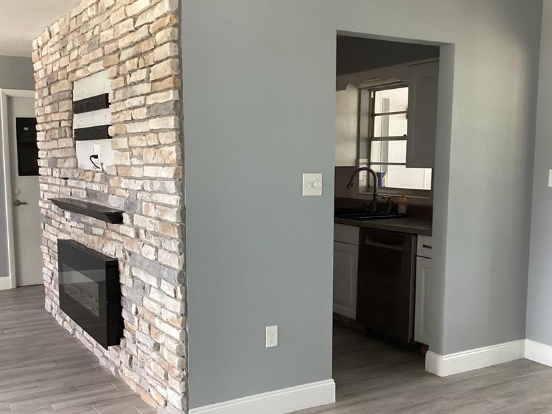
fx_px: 622
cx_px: 259
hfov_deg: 47.8
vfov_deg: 36.7
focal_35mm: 39
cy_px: 240
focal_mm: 3.3
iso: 160
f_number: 2.4
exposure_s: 1/60
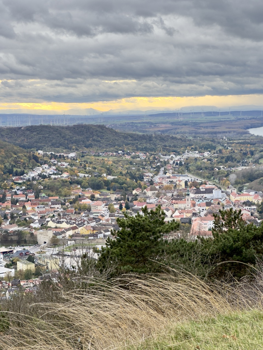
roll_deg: +1.1
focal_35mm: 77
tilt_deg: -3.2
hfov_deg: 19.1
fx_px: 780
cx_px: 132
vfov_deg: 25.3
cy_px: 175
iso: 40
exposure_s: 1/99
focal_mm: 9
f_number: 2.8
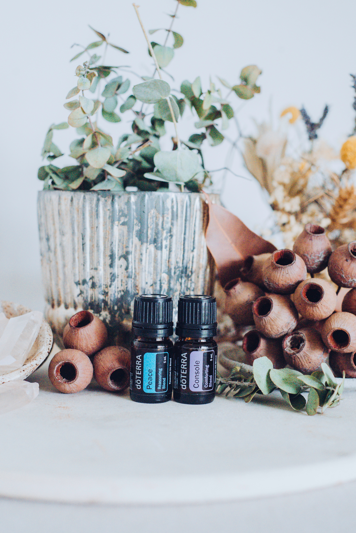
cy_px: 266
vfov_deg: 39.6
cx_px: 178
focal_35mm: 50
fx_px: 741
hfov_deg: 27.0
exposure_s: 1/200
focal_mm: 50
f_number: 4
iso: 4500
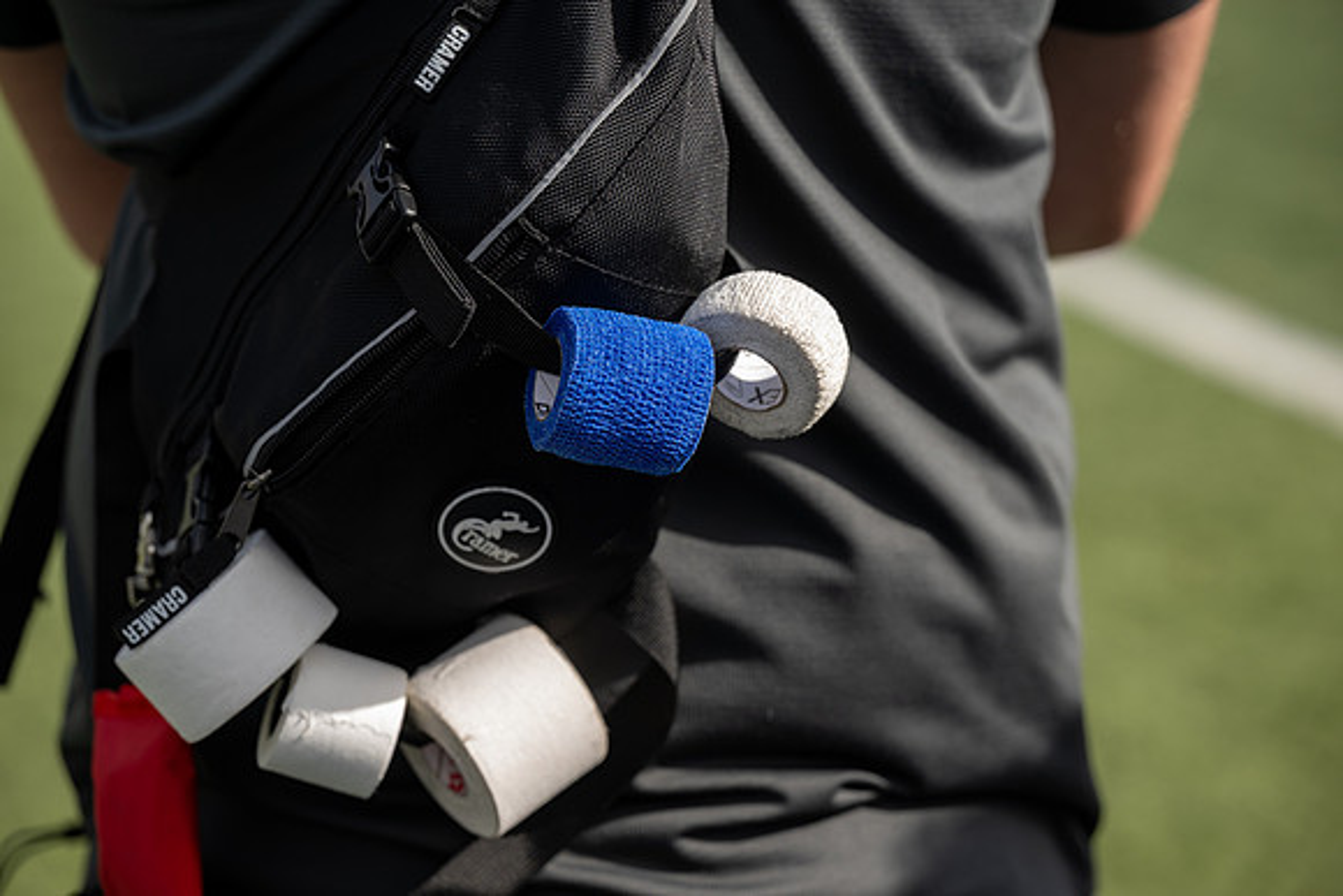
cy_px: 448
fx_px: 4291
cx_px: 672
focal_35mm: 115
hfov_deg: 17.8
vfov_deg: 11.9
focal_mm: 115
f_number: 4
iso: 100
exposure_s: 1/800
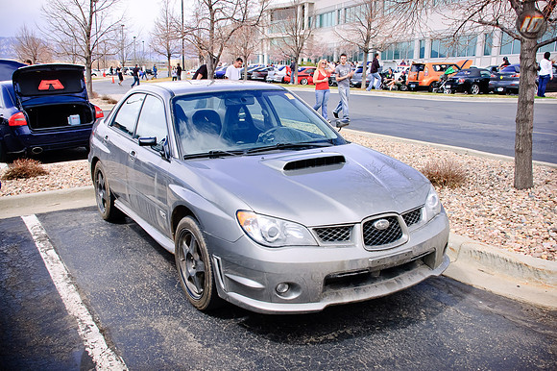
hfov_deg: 53.2
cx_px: 278
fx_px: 557
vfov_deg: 36.8
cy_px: 186
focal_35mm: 36
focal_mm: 24
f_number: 7.1
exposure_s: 1/200
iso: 200
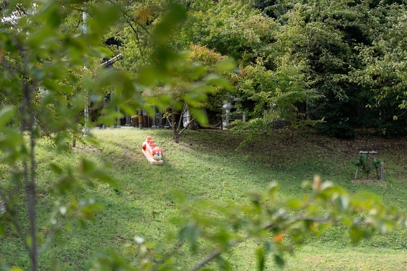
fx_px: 757
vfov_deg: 20.3
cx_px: 168
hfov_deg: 30.0
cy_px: 151
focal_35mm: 67
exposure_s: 1/4000
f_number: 1.8
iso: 400
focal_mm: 55
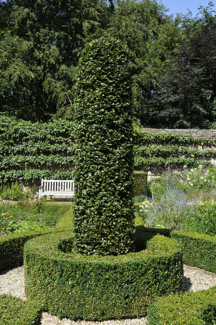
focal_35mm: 44
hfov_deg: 30.8
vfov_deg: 45.0
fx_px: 393
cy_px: 162
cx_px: 108
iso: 200
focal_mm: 29
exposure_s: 1/200
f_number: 9
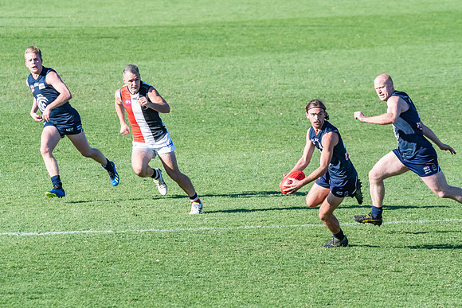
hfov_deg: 3.4
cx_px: 226
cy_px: 151
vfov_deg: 2.2
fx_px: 7867
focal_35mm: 613
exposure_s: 1/1250
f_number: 10
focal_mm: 400
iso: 800
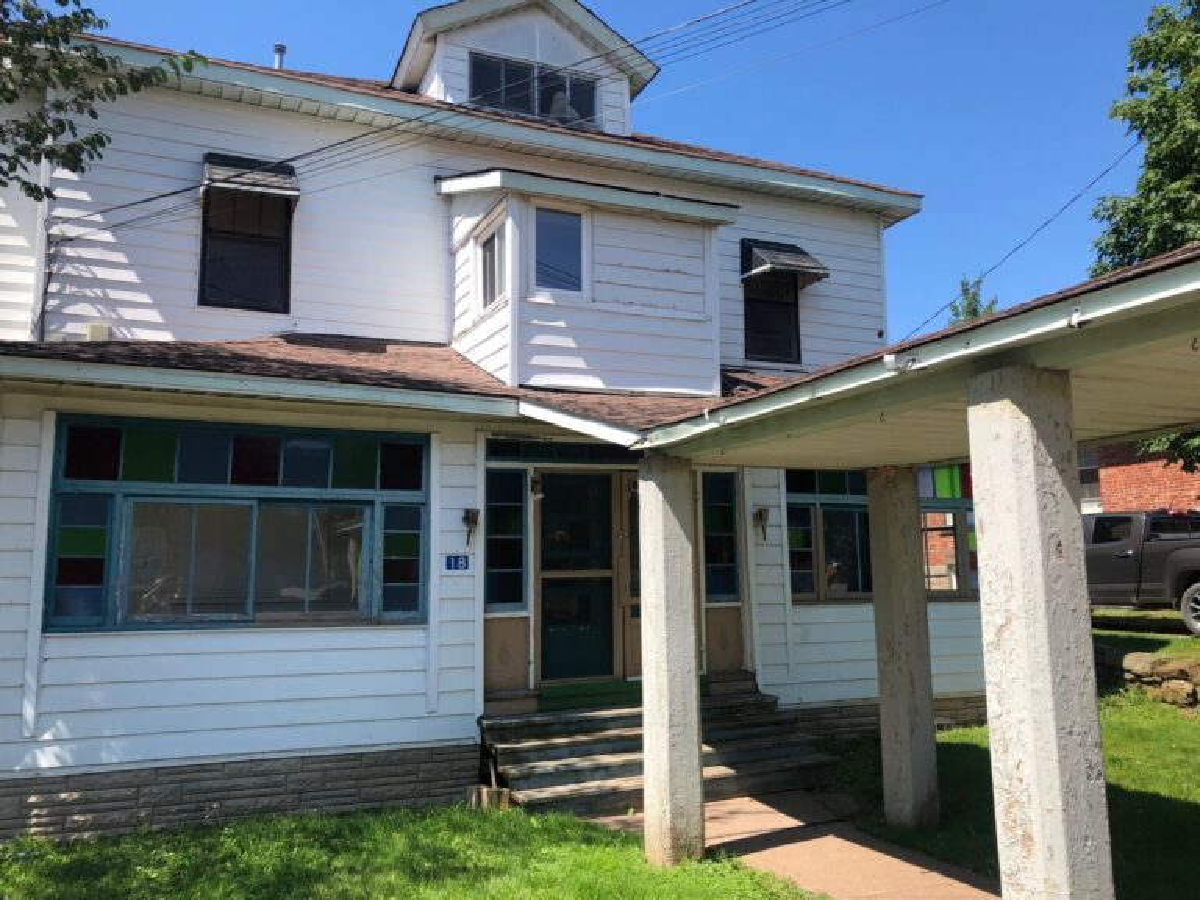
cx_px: 600
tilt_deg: +8.3
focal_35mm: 28
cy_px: 450
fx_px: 971
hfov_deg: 63.4
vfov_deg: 49.7
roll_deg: +0.9
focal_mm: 4
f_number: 1.8
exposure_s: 1/1116
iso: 20
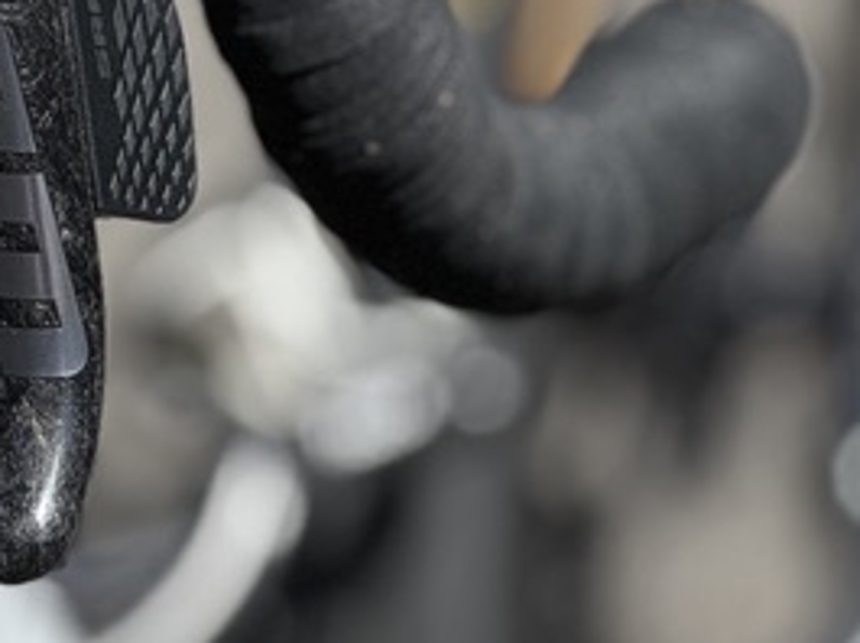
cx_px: -153
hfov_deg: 6.6
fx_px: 7393
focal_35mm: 298
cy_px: -71
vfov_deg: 5.0
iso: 25
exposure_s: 1/282
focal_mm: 9
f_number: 2.8
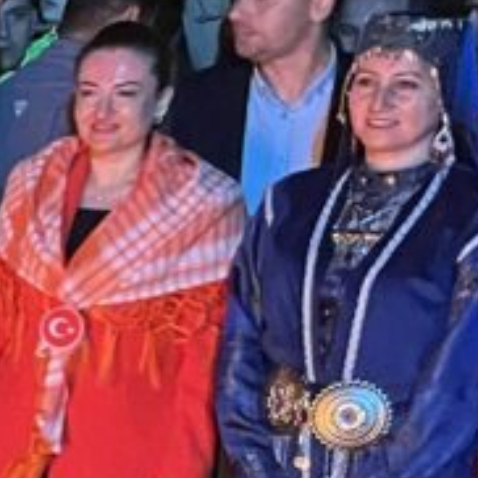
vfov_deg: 10.6
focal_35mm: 162
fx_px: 2531
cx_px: -893
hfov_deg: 9.0
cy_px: 552
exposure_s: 1/50
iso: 400
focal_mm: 5.1
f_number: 1.6
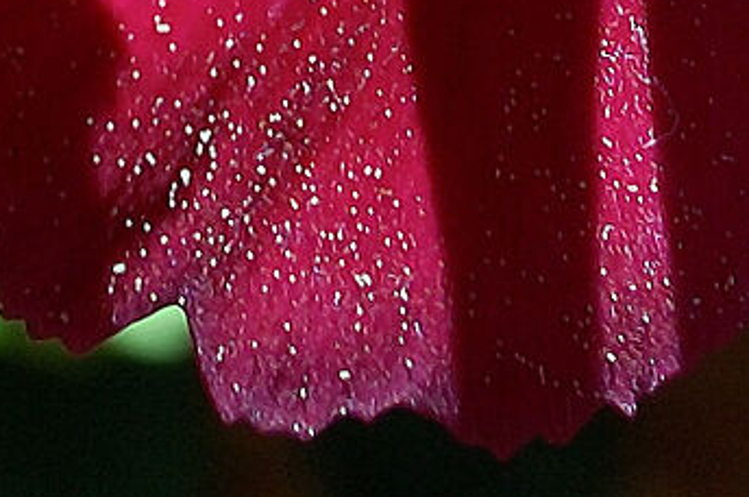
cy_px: -942
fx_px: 9791
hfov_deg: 4.4
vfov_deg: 2.9
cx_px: 235
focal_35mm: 471
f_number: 7.1
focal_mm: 45
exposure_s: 1/200
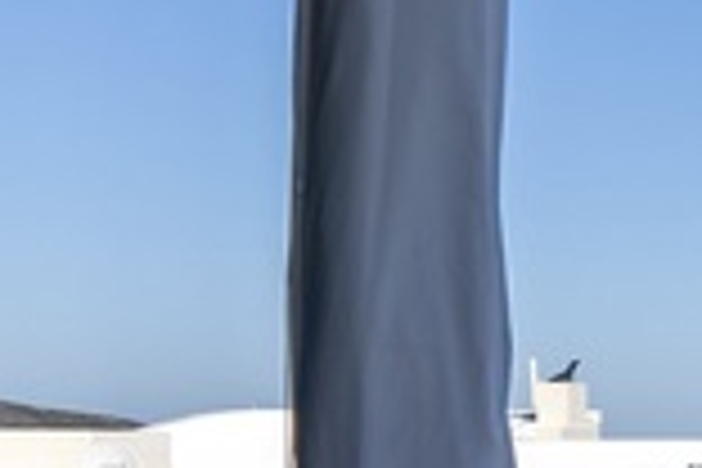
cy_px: 454
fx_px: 1852
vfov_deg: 14.2
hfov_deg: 12.7
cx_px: 1917
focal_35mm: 95
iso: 100
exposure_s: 1/200
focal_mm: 14
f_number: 11
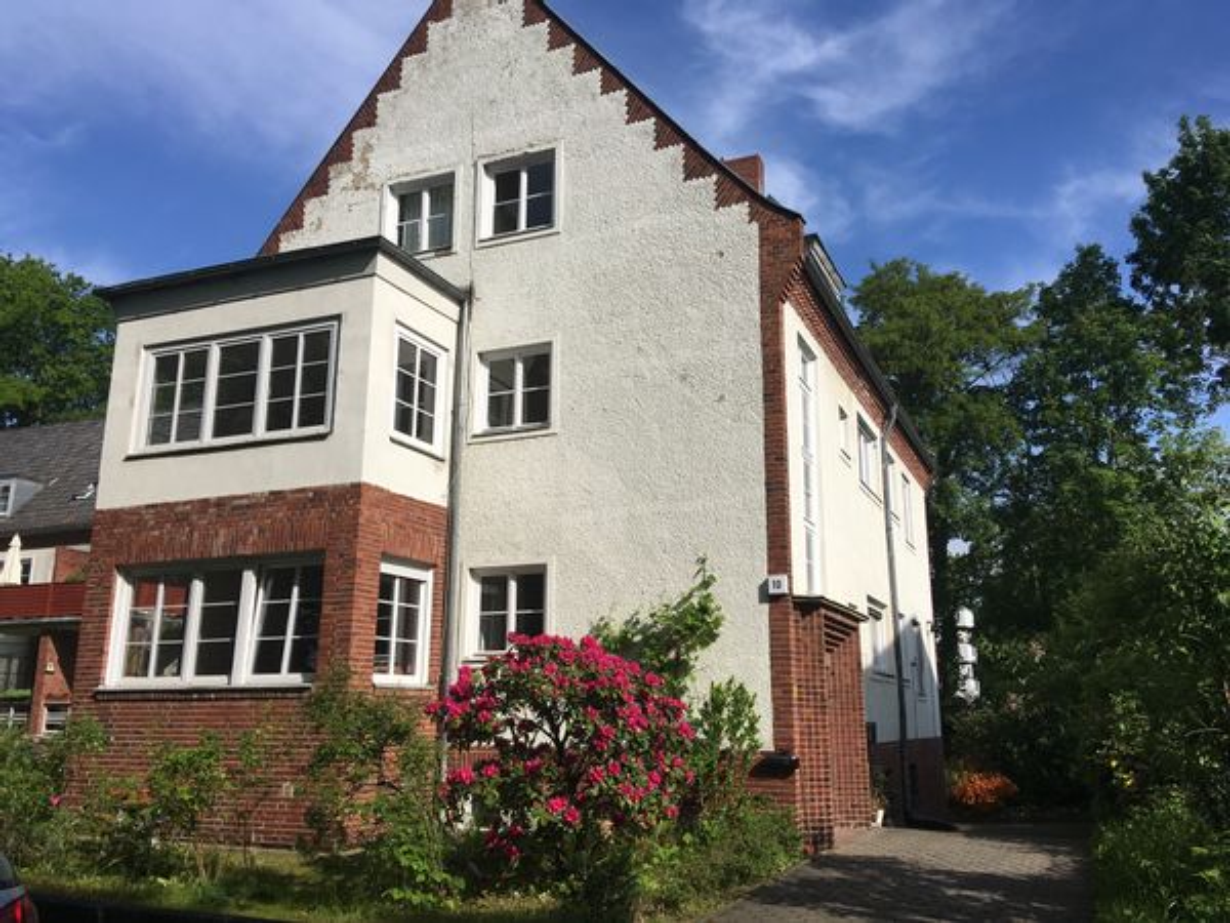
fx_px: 1030
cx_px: 615
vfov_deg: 48.2
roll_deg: +0.2
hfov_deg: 61.7
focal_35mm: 29
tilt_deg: +13.1
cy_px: 462
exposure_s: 1/1832
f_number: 2.2
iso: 25
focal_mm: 4.15
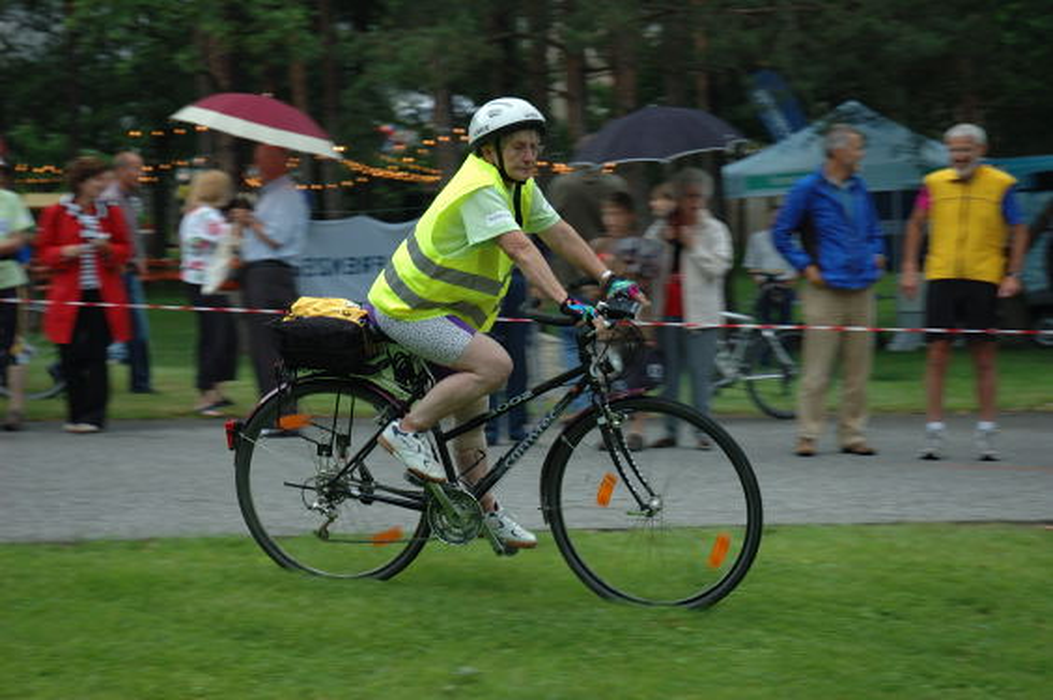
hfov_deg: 28.1
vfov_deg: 18.9
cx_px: 526
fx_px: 2104
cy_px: 350
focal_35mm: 72
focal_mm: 48
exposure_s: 1/60
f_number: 4.5
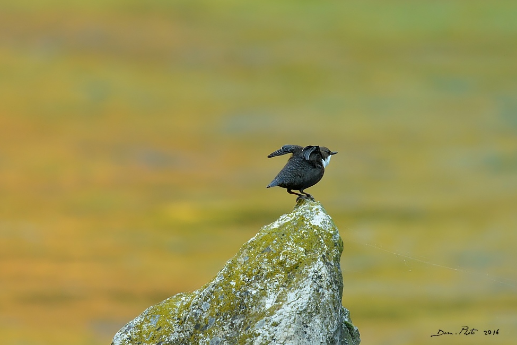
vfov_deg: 2.6
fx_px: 7539
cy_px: 165
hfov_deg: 3.9
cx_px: 269
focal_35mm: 525
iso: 1600
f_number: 5
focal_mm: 500
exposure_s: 1/1000
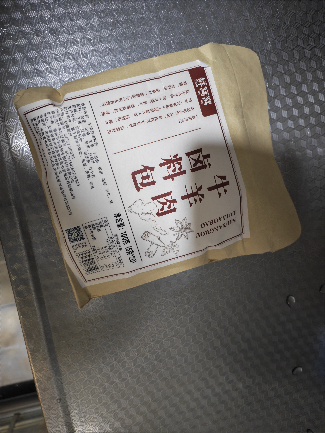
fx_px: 300
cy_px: 216
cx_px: 162
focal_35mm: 24
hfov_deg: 56.8
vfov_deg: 71.6
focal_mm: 5.52
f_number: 1.9
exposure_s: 1/33
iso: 1600
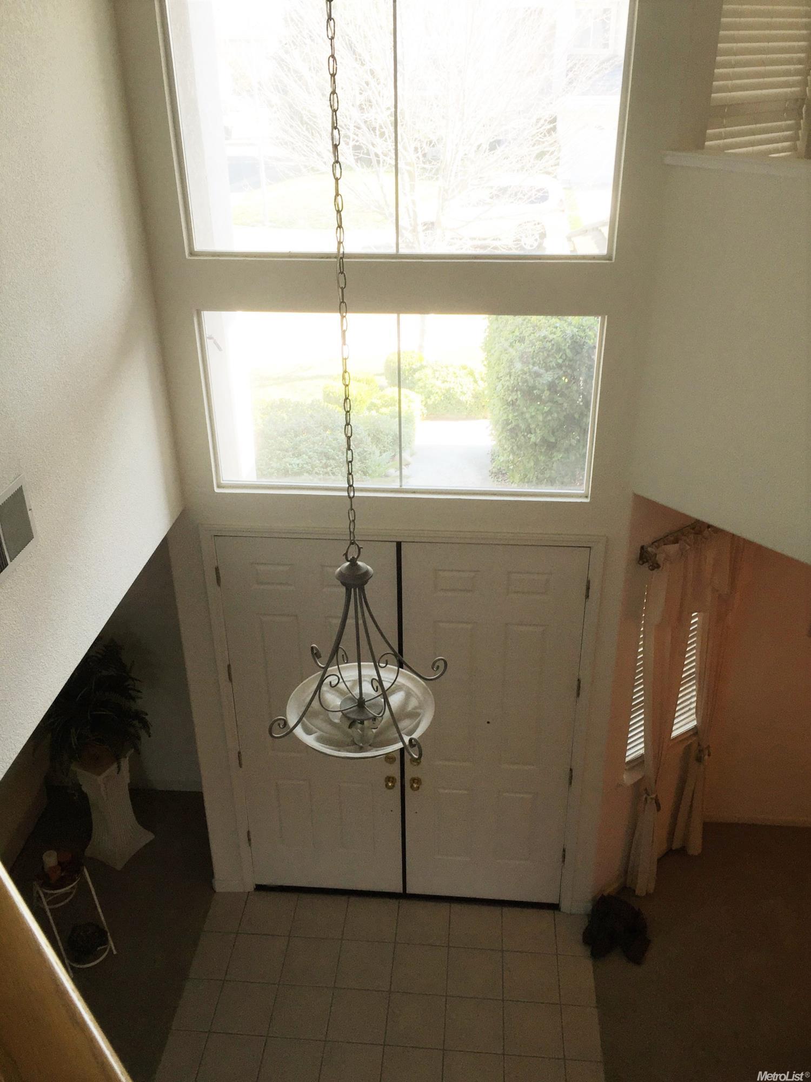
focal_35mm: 29
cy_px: 541
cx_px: 406
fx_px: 906
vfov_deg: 61.7
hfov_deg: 48.2
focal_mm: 4.15
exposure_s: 1/120
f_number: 2.2
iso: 32
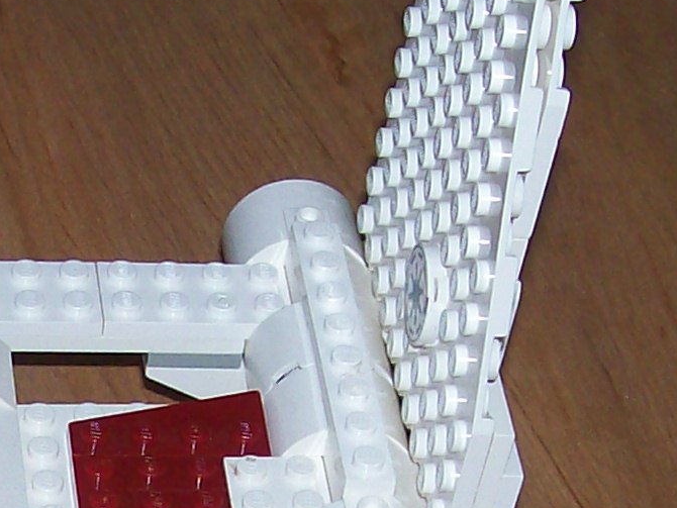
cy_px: 777
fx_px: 3228
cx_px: 15
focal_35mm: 165
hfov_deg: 11.9
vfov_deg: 8.8
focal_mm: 6
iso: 80
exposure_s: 1/64
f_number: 2.7
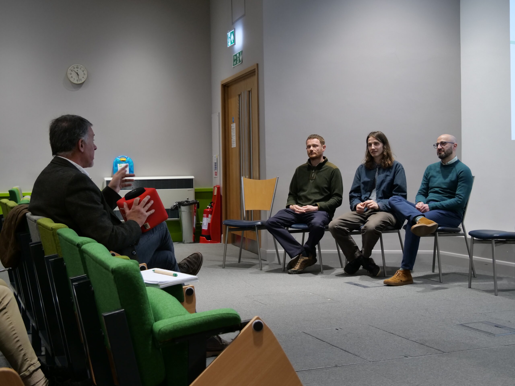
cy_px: 193
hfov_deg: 35.5
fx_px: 803
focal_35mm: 54
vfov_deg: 27.0
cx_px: 258
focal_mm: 27
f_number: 4.6
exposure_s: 1/60
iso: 800
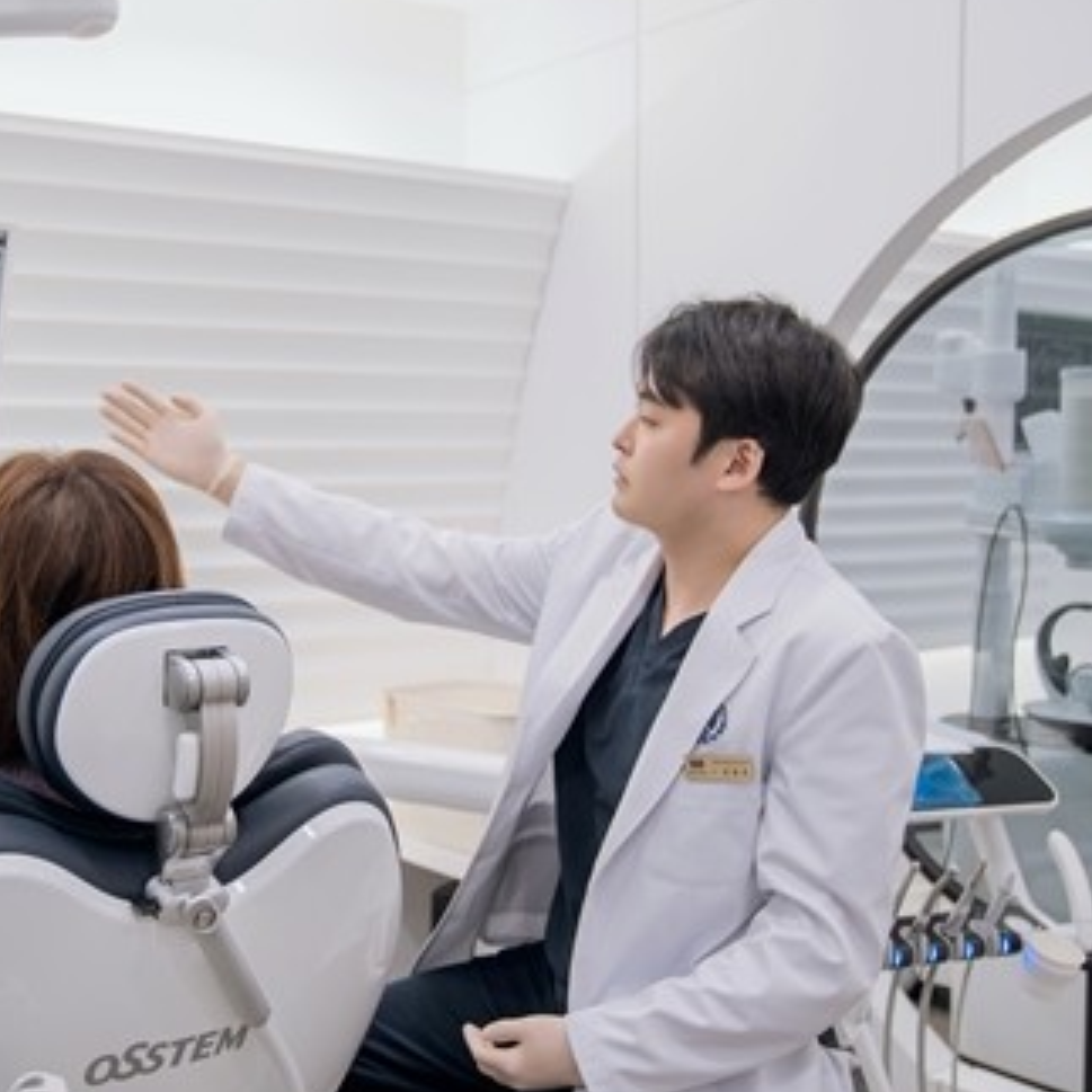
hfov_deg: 39.1
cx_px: 294
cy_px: 570
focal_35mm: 42
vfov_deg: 40.0
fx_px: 1499
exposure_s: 1/80
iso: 200
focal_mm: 29
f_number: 2.8
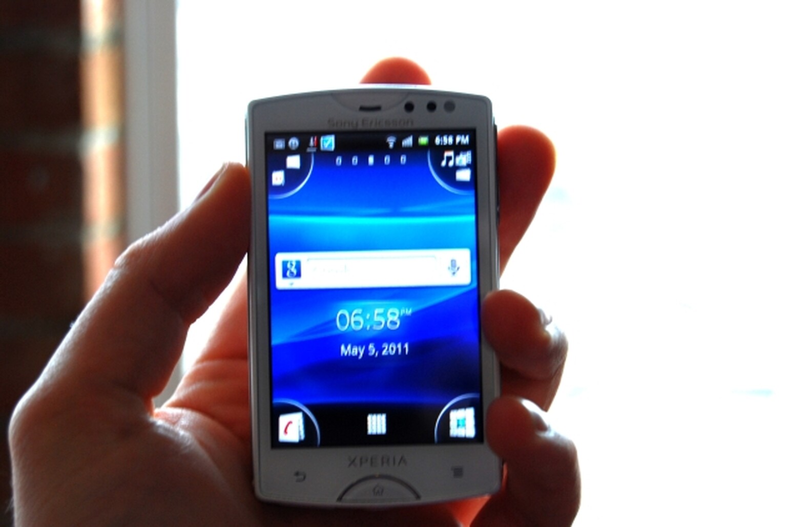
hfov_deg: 24.6
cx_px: 394
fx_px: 1806
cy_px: 264
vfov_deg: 16.6
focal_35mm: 82
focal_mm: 55
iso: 280
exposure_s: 1/30
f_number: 5.6
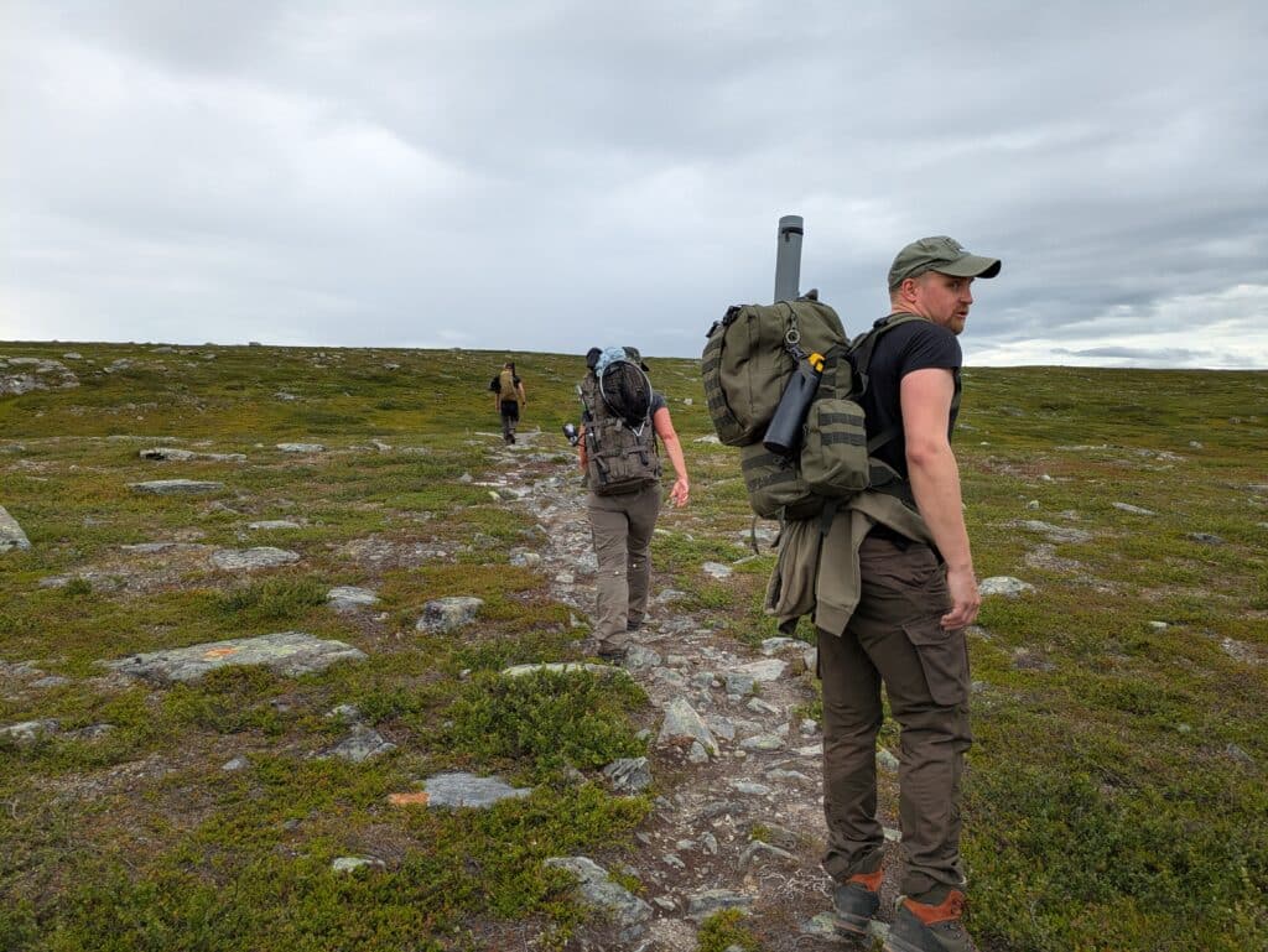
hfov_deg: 69.4
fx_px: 916
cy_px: 476
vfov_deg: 54.9
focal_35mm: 25
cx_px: 634
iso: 33
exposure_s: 1/670
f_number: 1.89
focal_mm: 5.43
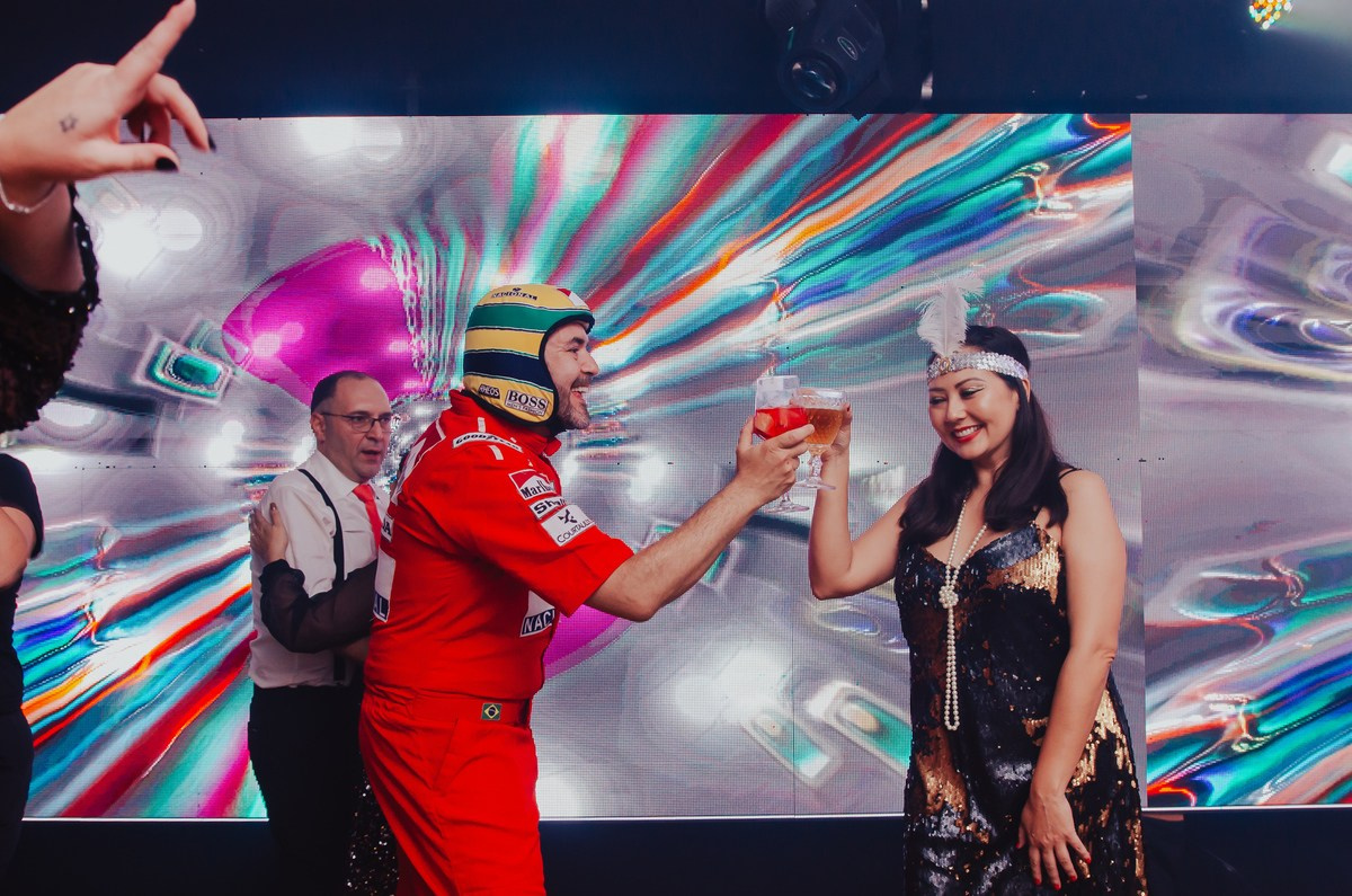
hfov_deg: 53.1
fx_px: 1353
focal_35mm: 36
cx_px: 676
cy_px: 456
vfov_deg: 36.6
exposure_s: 1/60
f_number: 2.8
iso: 400
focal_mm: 20
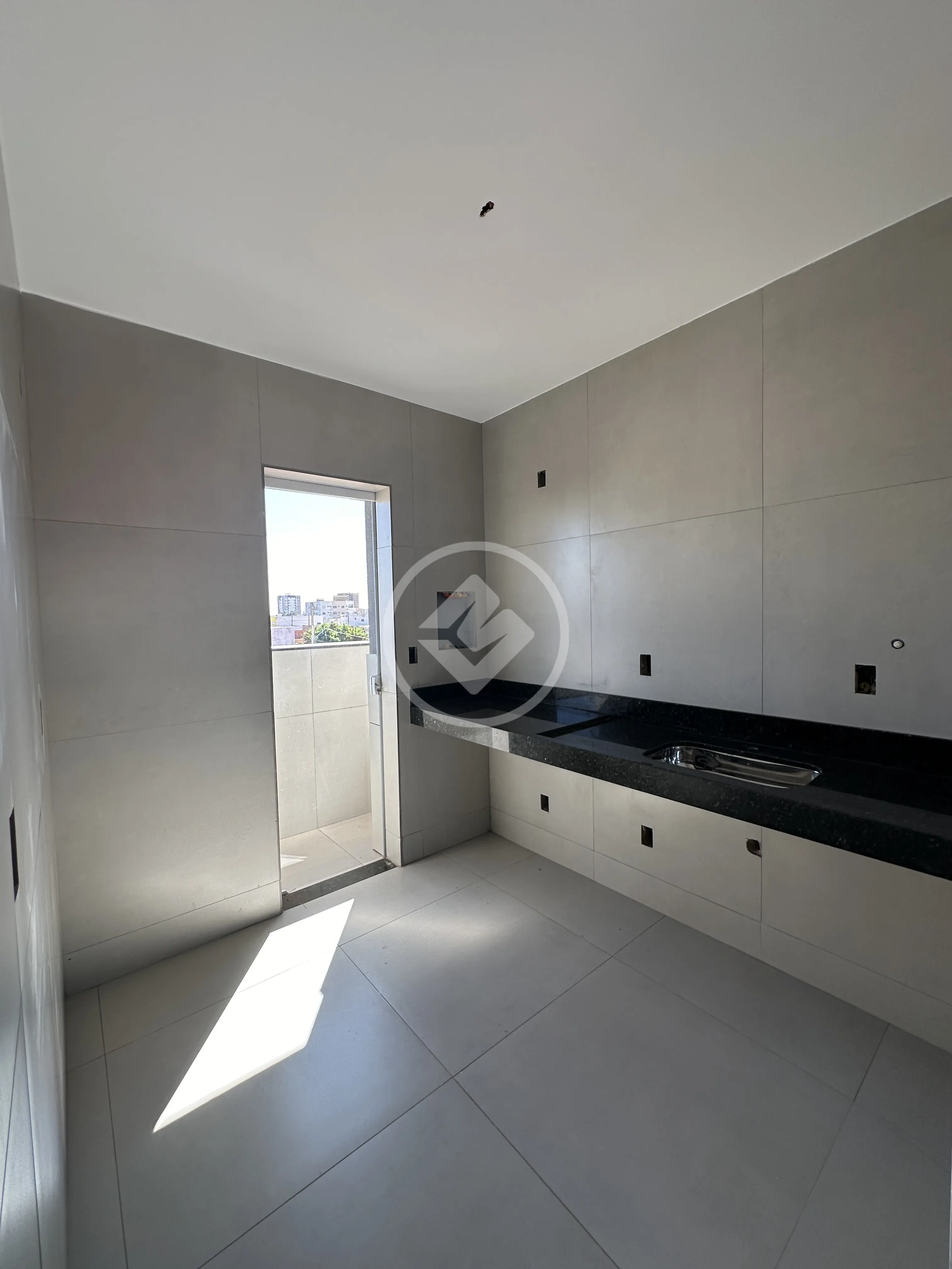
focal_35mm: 14
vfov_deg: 102.1
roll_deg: +1.2
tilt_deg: -2.5
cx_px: 476
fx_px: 513
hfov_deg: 85.7
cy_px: 634
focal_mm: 2.22
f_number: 2.2
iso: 40
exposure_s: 1/183
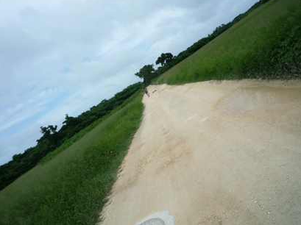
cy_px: 109
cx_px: 155
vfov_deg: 53.0
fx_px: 226
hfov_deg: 67.3
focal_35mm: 26
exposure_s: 1/800
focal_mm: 4.4
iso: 100
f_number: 4.5
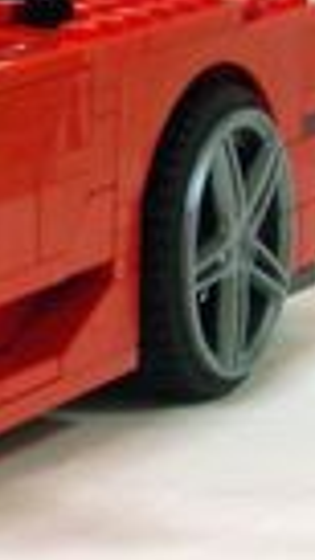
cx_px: -532
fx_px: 3566
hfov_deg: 4.9
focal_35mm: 240
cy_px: 147
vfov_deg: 9.0
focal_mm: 7.8
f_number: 3.4
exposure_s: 1/3.9
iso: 133
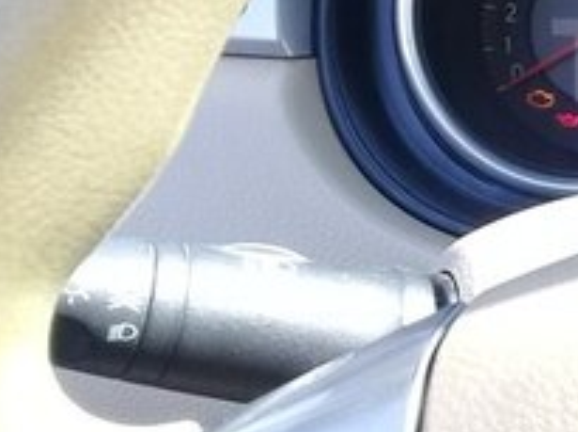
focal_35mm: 100
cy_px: 61
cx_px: 840
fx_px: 1667
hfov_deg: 17.8
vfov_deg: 14.6
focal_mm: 3.3
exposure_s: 1/100
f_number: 2.2
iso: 50
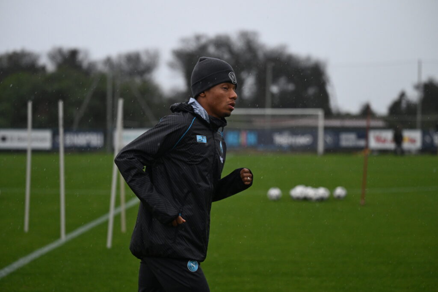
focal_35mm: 91
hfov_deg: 22.4
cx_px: 219
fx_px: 1107
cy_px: 146
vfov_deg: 15.0
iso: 3200
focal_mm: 91
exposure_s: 1/1000
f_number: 2.8
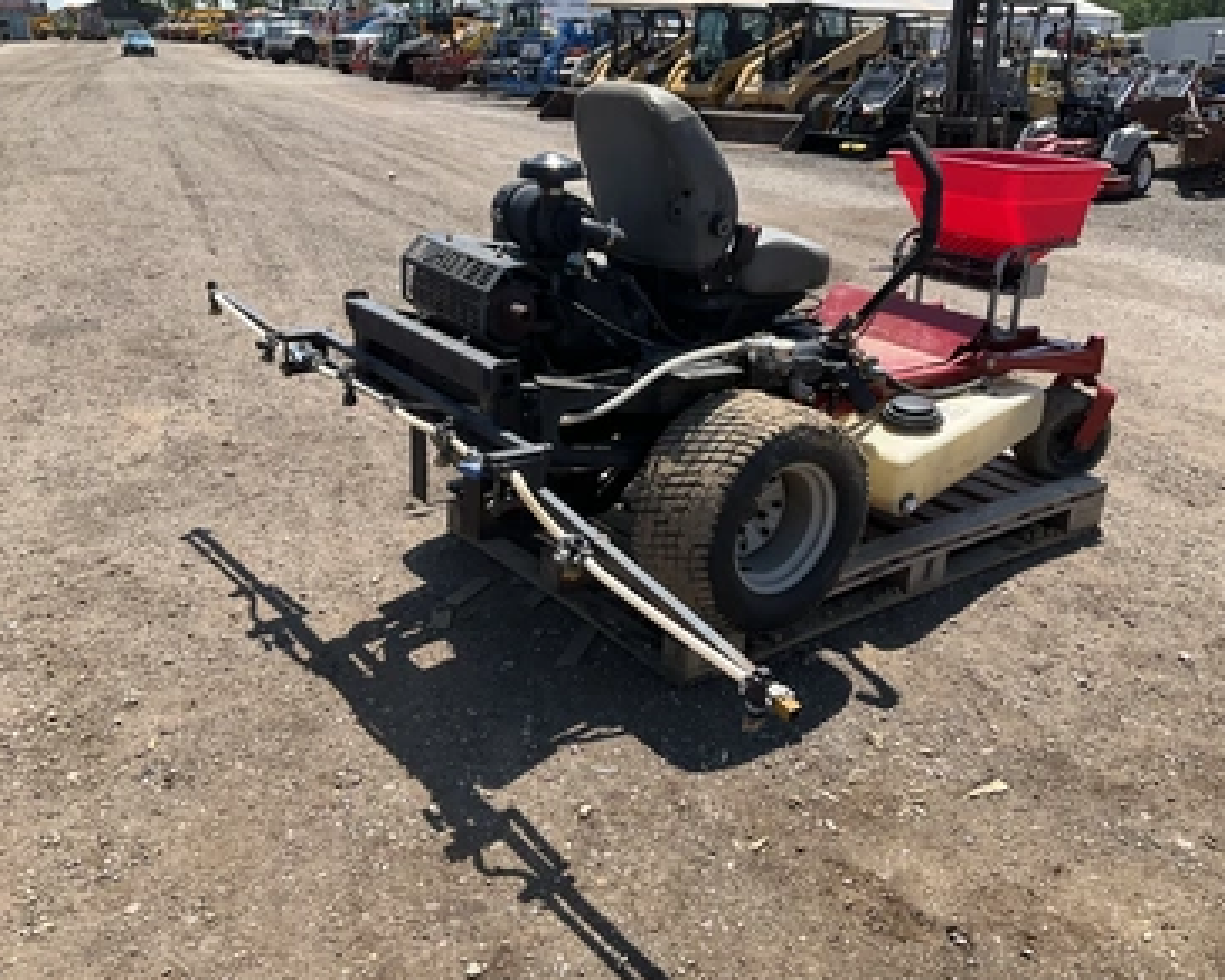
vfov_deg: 47.1
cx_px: 668
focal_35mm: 31
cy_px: 487
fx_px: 1124
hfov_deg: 57.1
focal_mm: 3
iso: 25
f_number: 1.8
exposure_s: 1/1121
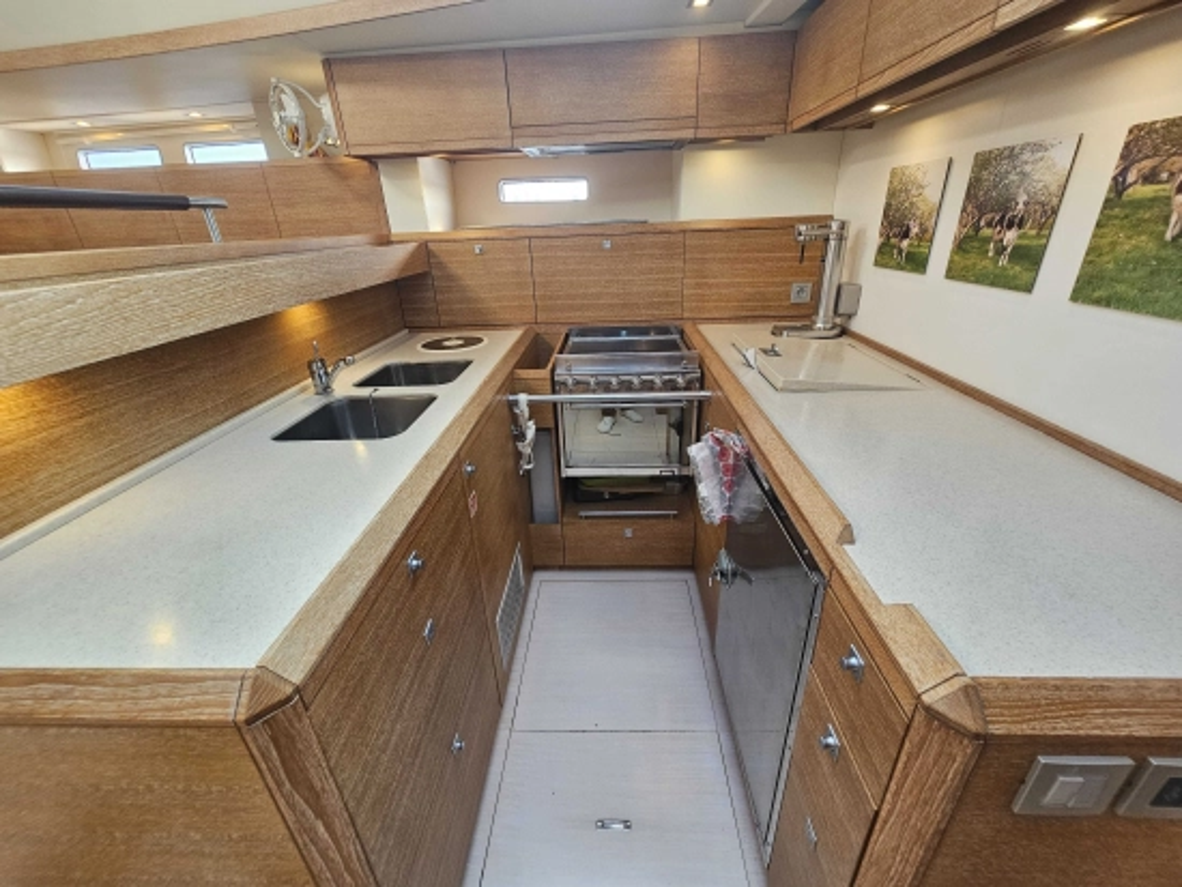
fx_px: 444
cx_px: 591
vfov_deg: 90.0
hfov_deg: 106.2
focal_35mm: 13
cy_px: 444
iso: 125
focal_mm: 2.2
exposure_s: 1/70.8
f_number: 2.2
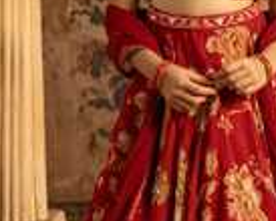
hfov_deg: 10.4
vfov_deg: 8.3
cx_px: 220
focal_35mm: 186
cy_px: 45
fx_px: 1519
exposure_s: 1/160
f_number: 2.8
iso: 1250
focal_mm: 34.5
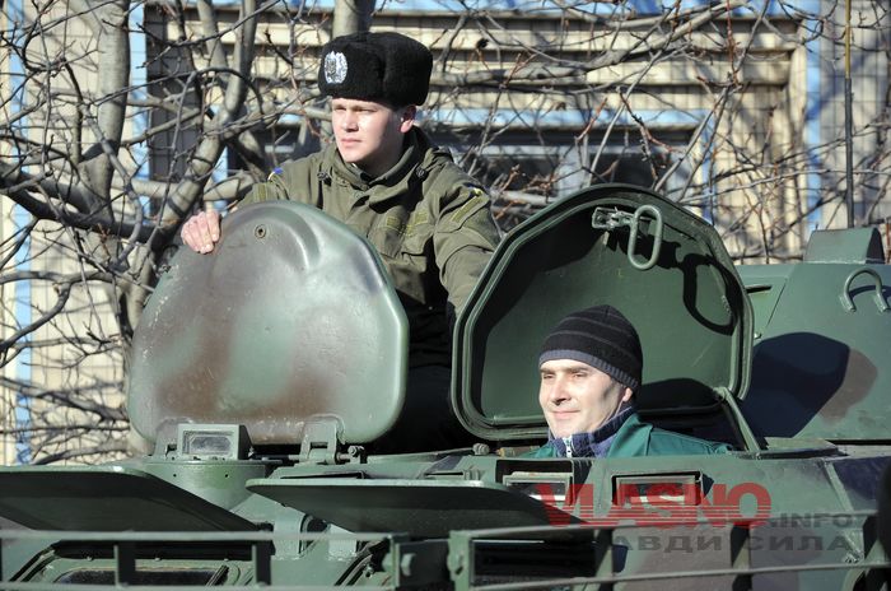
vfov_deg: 10.7
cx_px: 446
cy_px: 296
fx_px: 3150
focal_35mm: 128
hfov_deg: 16.1
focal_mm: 85
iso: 200
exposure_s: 1/640
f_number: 6.3
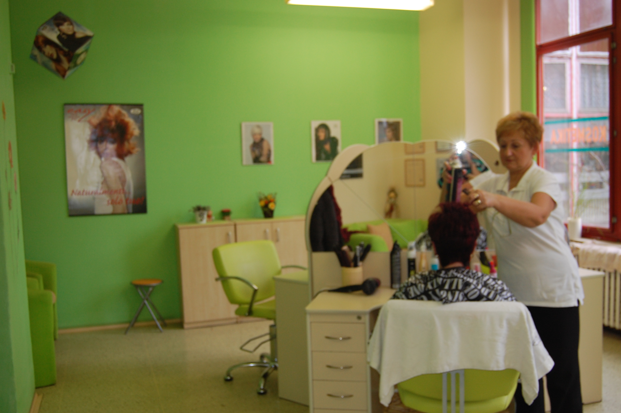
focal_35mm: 41
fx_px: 707
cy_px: 216
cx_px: 315
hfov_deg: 47.4
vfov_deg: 32.6
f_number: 4
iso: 400
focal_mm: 26
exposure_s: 1/60
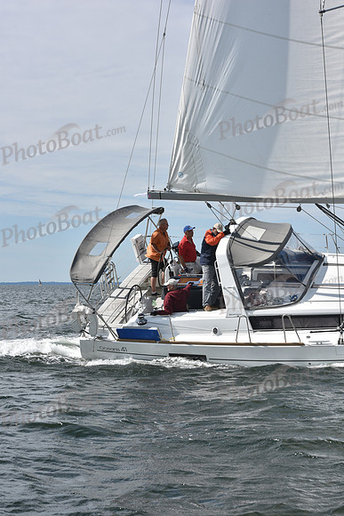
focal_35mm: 70
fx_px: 1003
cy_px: 258
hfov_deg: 19.5
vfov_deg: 28.8
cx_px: 172
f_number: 10
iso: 320
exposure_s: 1/1000
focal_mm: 70
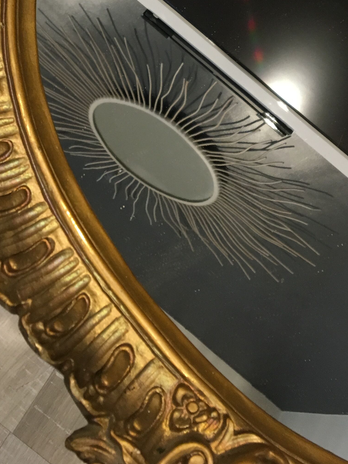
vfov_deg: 31.0
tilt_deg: -57.4
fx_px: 777
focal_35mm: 58
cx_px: 155
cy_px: 10
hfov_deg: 25.2
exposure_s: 1/33
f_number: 2.2
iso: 125
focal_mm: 4.15
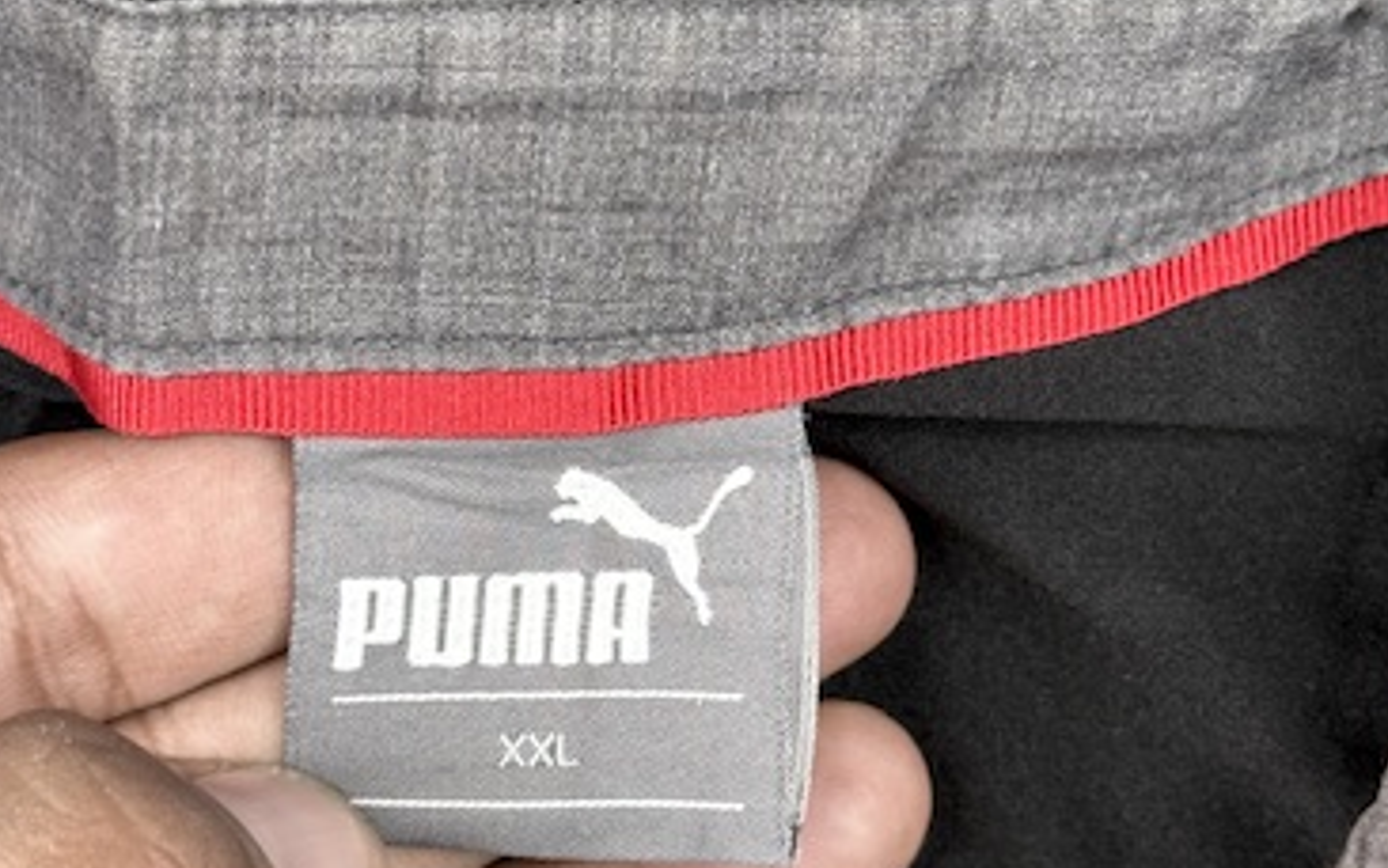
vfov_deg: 14.7
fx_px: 3368
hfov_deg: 23.3
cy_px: 402
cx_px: 702
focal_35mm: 89
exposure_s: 1/100
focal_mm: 6.76
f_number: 1.78
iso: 80
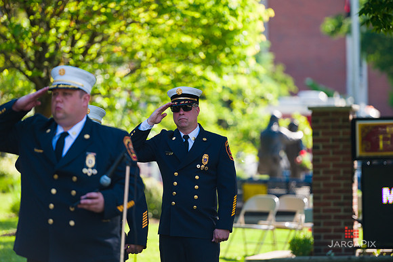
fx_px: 2182
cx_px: 196
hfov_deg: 10.3
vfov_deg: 6.9
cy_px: 131
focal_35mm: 200
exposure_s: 1/1250
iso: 200
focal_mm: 200
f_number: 3.2
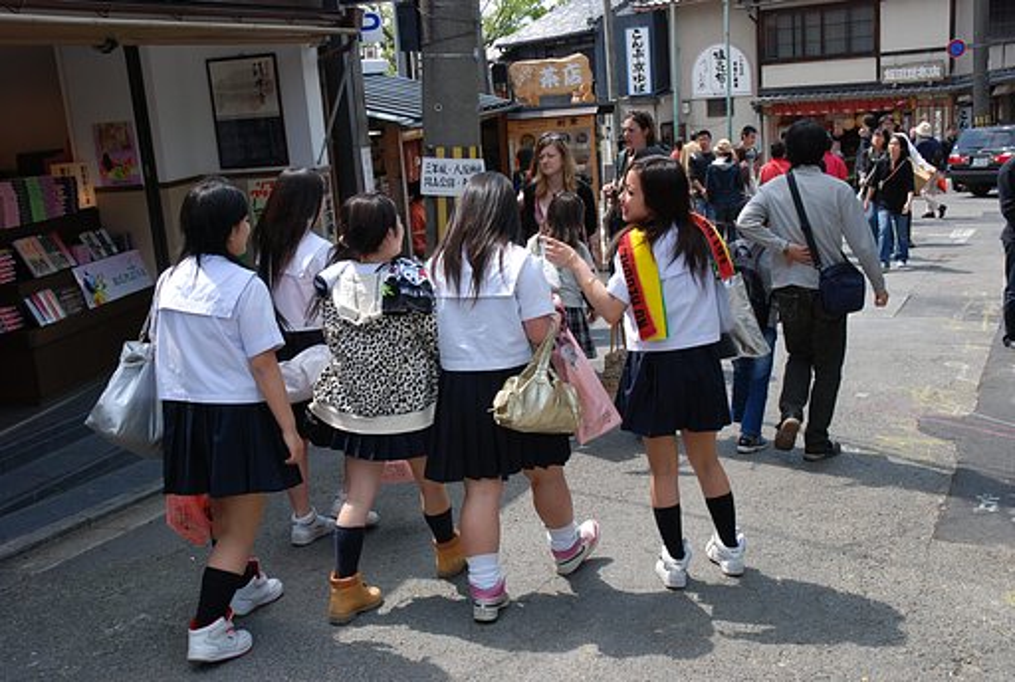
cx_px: 508
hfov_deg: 47.8
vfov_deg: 33.2
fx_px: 1145
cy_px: 341
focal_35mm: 40
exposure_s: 1/200
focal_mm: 27
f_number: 8
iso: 200
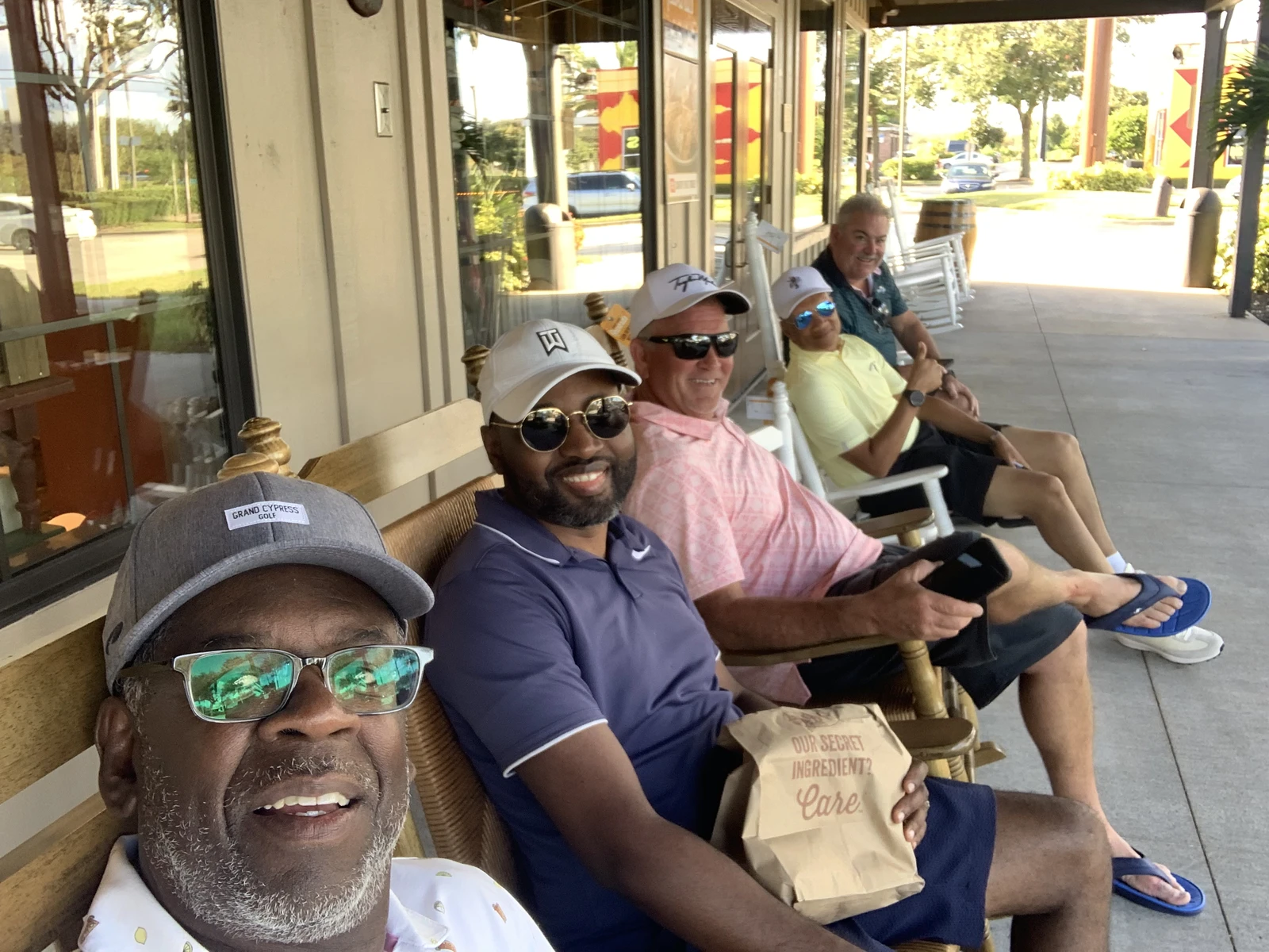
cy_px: 476
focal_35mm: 32
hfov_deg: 56.8
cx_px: 634
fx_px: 1173
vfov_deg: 44.2
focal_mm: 2.87
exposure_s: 1/60
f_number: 2.2
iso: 80
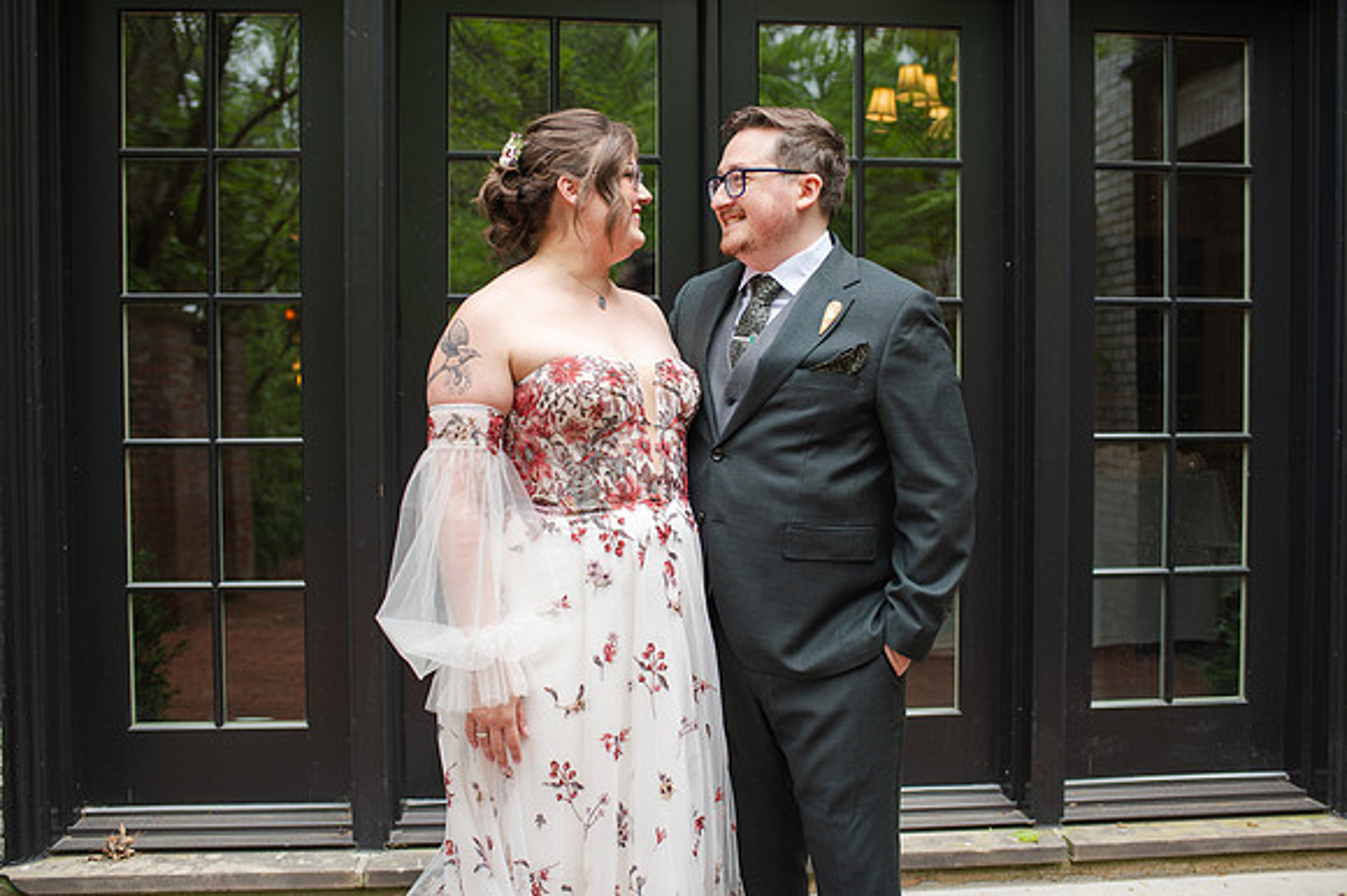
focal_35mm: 35
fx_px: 1309
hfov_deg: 54.5
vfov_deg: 37.8
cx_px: 674
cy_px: 448
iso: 110
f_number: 3.2
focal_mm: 35
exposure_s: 1/320
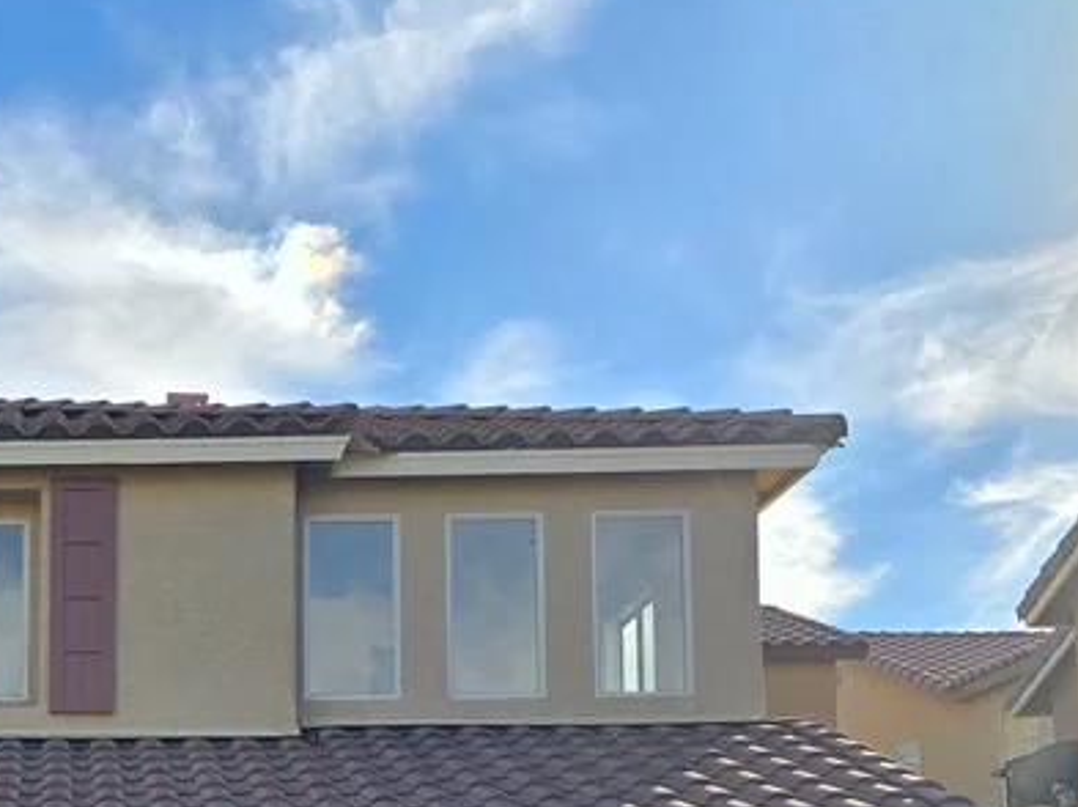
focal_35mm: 60
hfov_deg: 30.0
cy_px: 887
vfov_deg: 22.9
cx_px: 3
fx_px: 1867
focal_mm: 6.3
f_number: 1.7
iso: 12
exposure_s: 1/1387
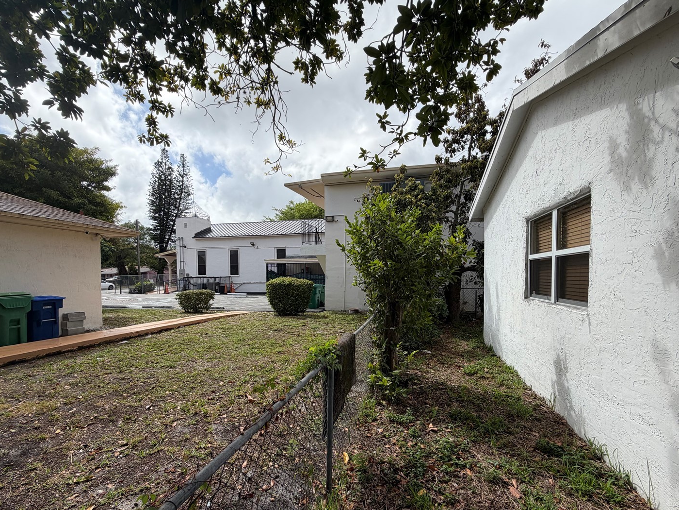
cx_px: 340
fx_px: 314
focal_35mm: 16
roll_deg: +0.2
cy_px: 284
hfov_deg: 94.5
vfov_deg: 77.8
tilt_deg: -2.0
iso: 20
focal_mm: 2.22
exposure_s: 1/1105
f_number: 2.2
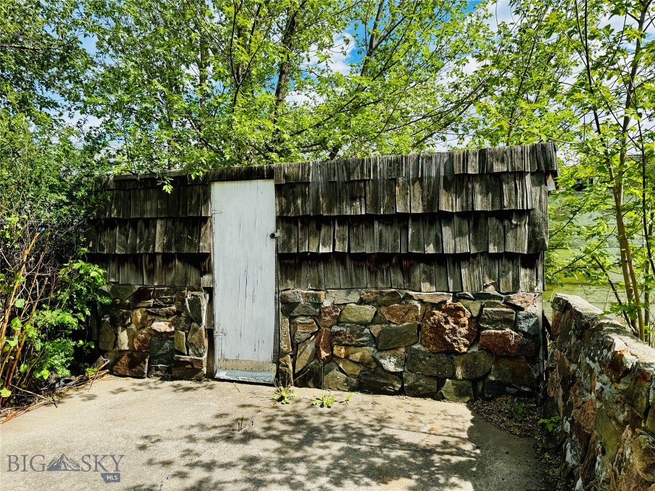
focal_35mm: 24
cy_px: 246
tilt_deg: -4.0
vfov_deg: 56.8
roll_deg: +0.6
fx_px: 454
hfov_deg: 71.6
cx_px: 328
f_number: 1.78
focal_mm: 6.76
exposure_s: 1/2041
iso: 80
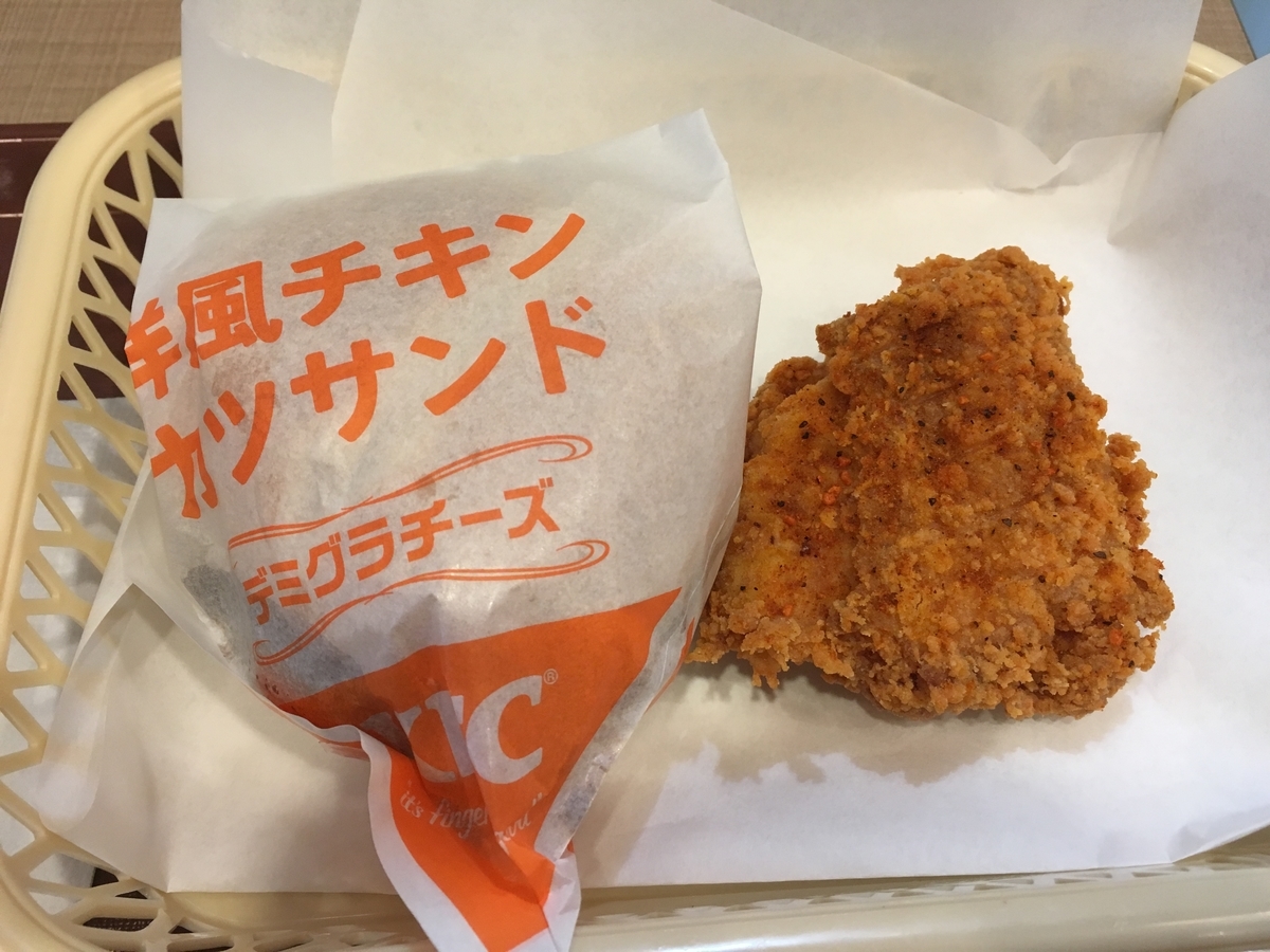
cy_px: 476
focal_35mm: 29
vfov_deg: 48.2
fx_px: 1064
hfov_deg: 61.7
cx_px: 635
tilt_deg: -60.9
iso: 100
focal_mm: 4.15
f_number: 2.2
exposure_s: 1/30
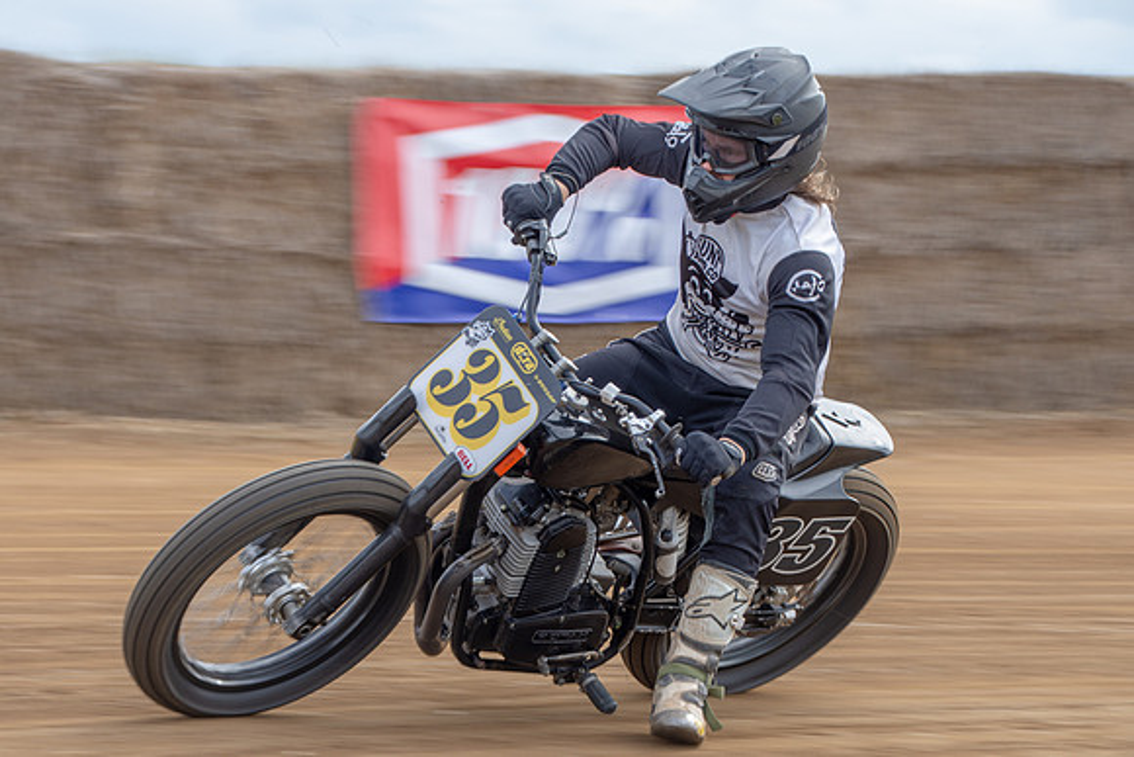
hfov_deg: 10.5
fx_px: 6194
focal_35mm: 197
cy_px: 376
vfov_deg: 7.0
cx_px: 525
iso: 125
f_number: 9
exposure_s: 1/125
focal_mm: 116
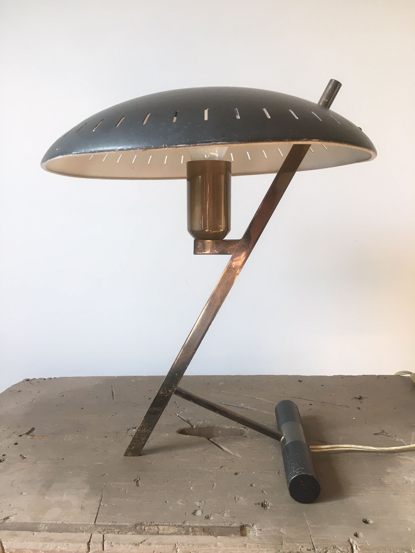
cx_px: 208
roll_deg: +1.9
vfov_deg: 61.7
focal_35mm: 29
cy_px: 276
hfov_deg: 48.2
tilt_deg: -7.0
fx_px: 464
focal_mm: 4.15
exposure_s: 1/33
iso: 25
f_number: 2.2
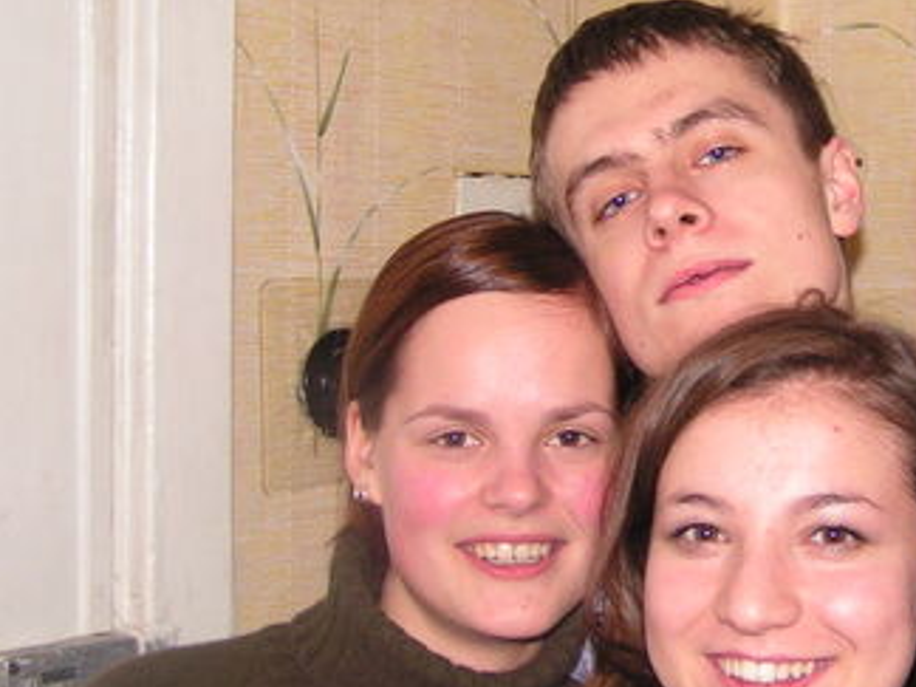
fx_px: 1985
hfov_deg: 25.1
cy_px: 243
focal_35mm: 75
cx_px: 857
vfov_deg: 19.6
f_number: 2.8
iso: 100
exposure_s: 1/40
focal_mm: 6.3
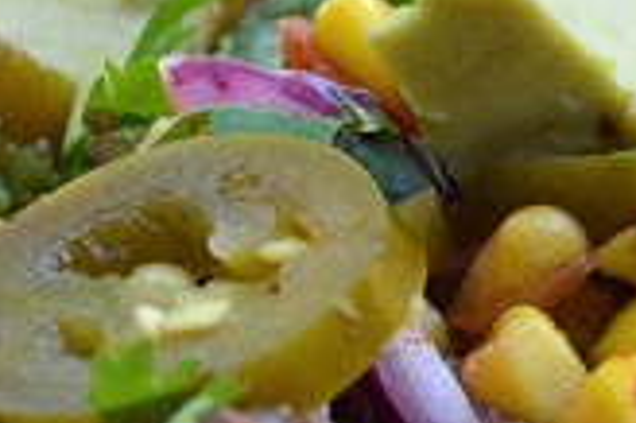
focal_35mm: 230
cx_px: 376
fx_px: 4059
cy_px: 62
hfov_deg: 9.0
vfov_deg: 6.0
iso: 3200
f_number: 4.5
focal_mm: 28
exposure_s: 1/320
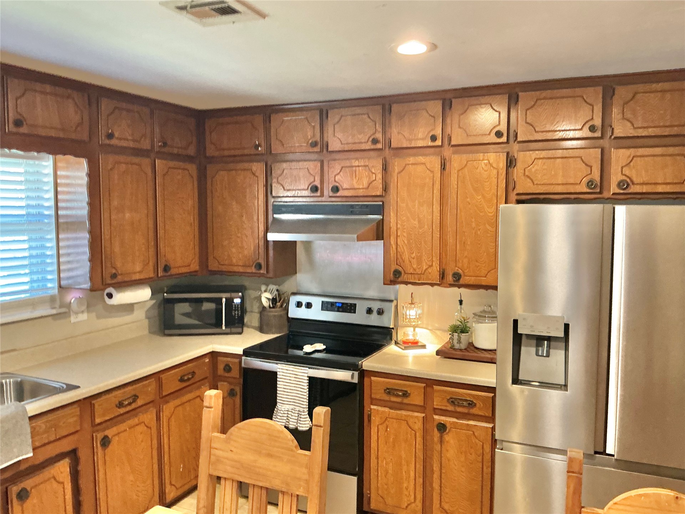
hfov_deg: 61.7
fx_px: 574
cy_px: 257
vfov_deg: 48.2
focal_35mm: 29
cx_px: 342
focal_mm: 3
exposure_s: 1/40
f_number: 1.8
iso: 250
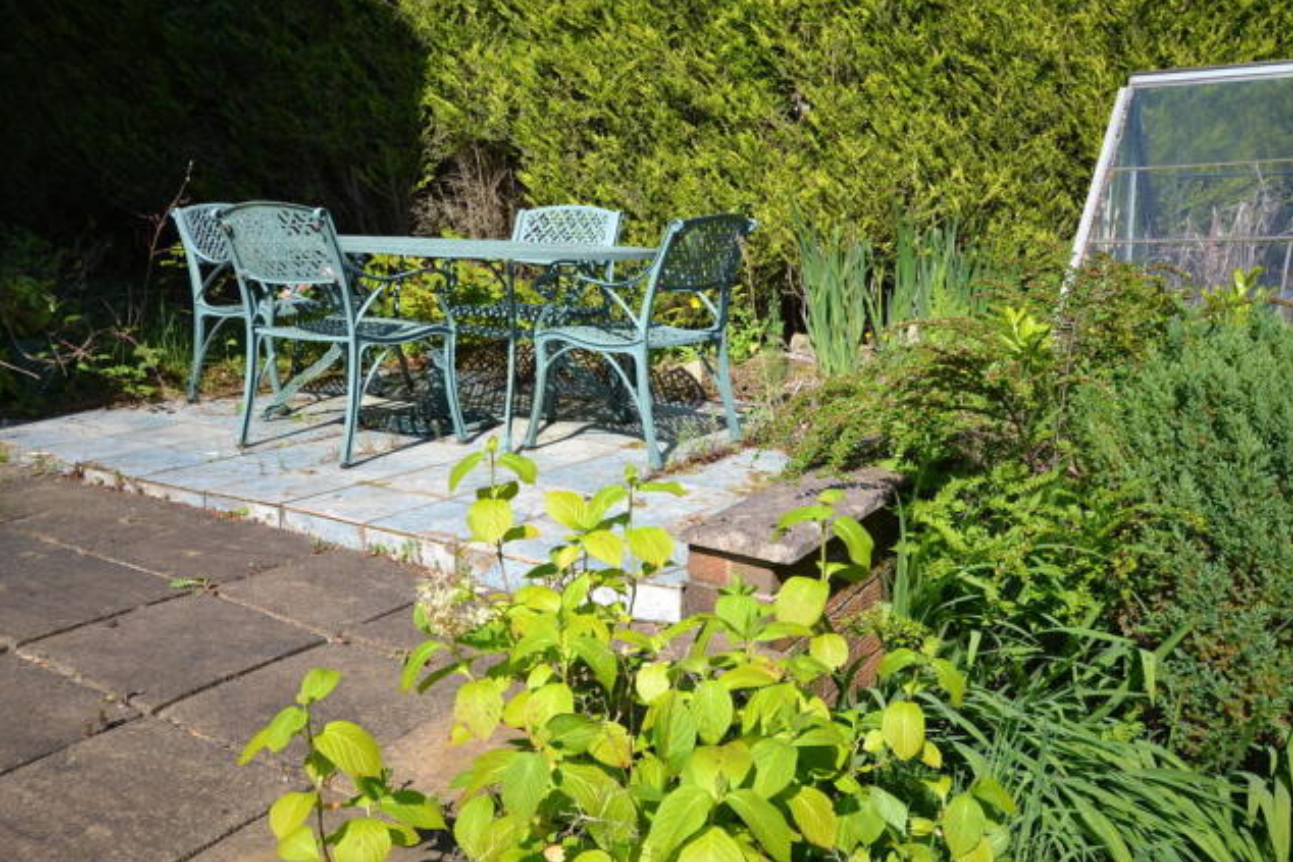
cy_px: 431
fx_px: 1114
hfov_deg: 60.3
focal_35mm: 31
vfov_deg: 42.3
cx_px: 652
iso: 100
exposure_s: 1/200
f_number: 7.1
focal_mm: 20
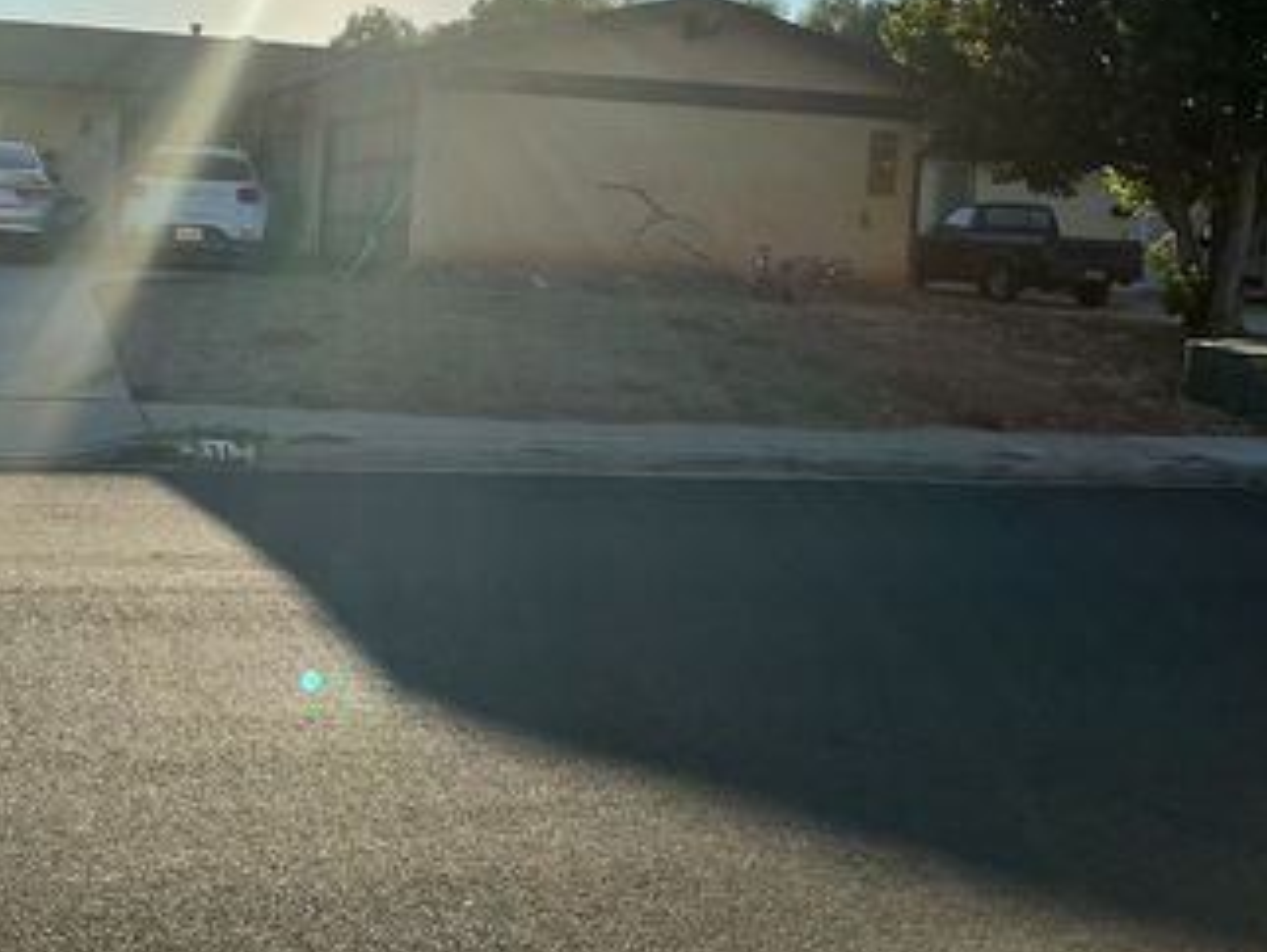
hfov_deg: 41.0
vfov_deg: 31.8
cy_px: 269
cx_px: 338
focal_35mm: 45
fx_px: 1648
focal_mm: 3
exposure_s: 1/3322
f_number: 1.8
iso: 25
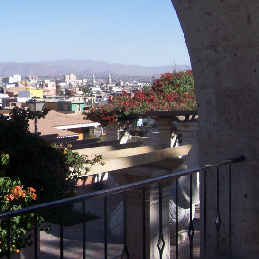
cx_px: 34
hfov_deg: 25.4
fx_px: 559
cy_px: 56
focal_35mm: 66
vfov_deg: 25.7
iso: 80
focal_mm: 5.6
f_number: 5.1
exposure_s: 1/399
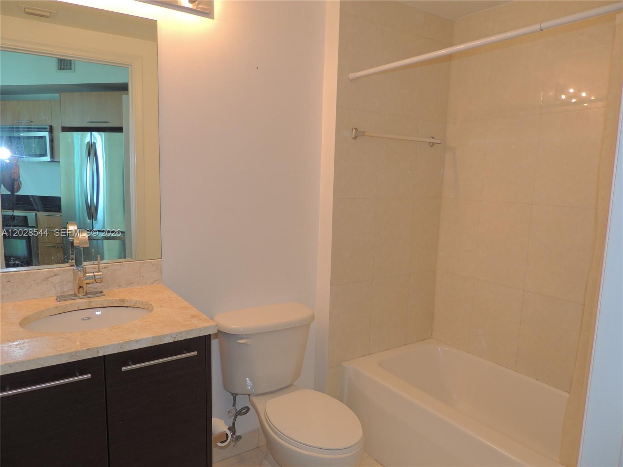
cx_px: 312
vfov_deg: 56.8
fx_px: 432
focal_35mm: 24
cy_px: 234
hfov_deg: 71.6
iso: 100
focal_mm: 4.3
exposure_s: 1/40
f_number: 3
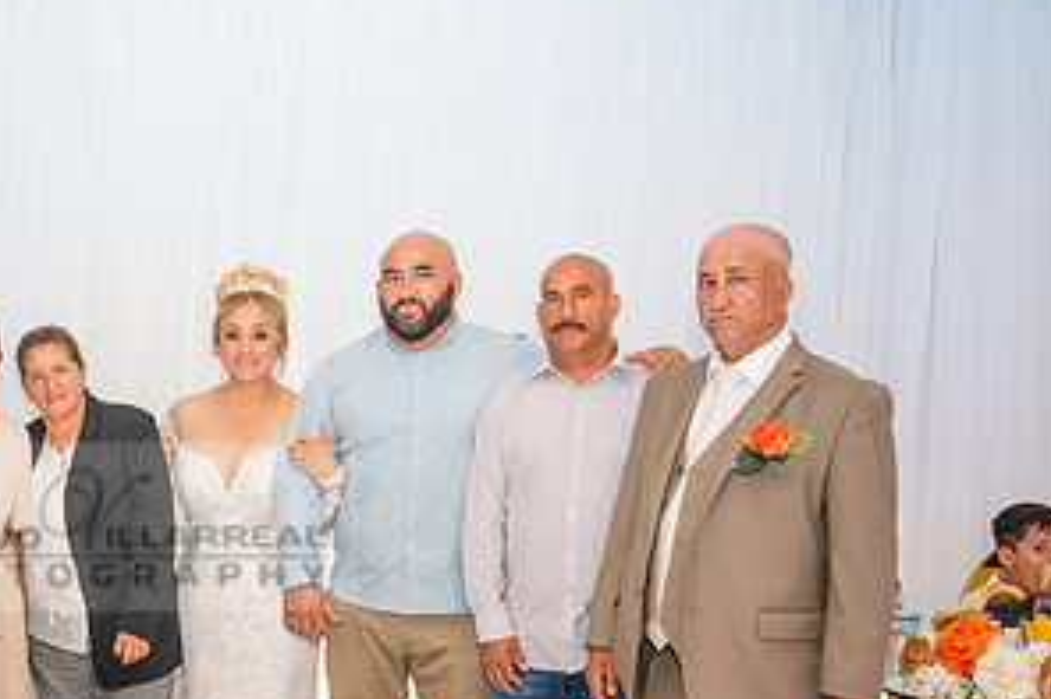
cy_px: 527
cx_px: 57
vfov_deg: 26.1
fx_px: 1488
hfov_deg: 35.9
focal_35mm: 51
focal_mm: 26
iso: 1000
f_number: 2.8
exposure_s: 1/125
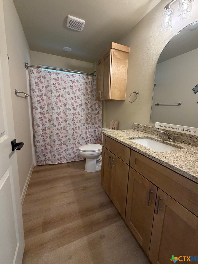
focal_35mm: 15
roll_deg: -1.9
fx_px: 114
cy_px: 127
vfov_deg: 98.1
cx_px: 103
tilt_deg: -9.3
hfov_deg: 81.7
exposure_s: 1/60
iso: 200
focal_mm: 2.22
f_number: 2.2
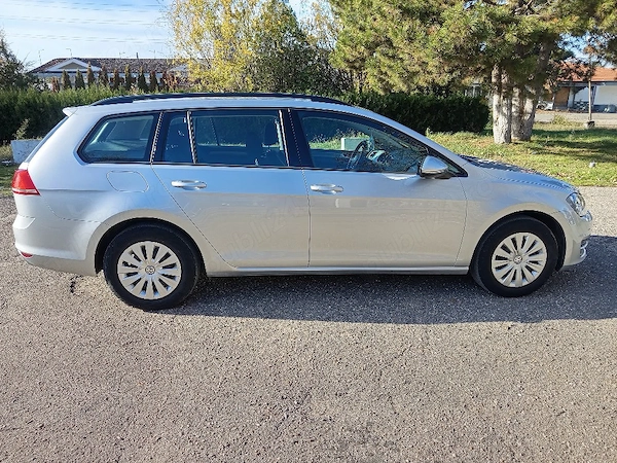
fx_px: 428
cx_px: 308
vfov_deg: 56.8
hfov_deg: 71.6
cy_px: 232
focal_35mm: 24
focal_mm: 5.24
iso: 50
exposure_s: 1/213
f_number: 1.7
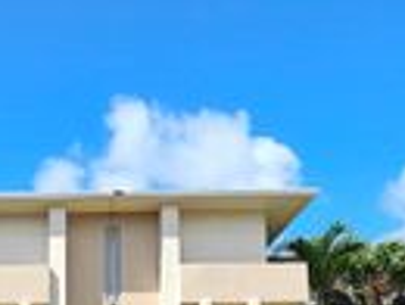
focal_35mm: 50
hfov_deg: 36.5
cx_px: 65
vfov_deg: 25.7
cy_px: 378
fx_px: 586
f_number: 2.2
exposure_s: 1/1145
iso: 50
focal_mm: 2.2
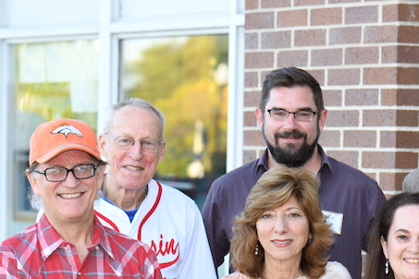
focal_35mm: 204
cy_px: 211
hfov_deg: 10.1
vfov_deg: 6.7
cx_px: 306
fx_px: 2372
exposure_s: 1/60
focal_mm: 85
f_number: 3.5
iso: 100
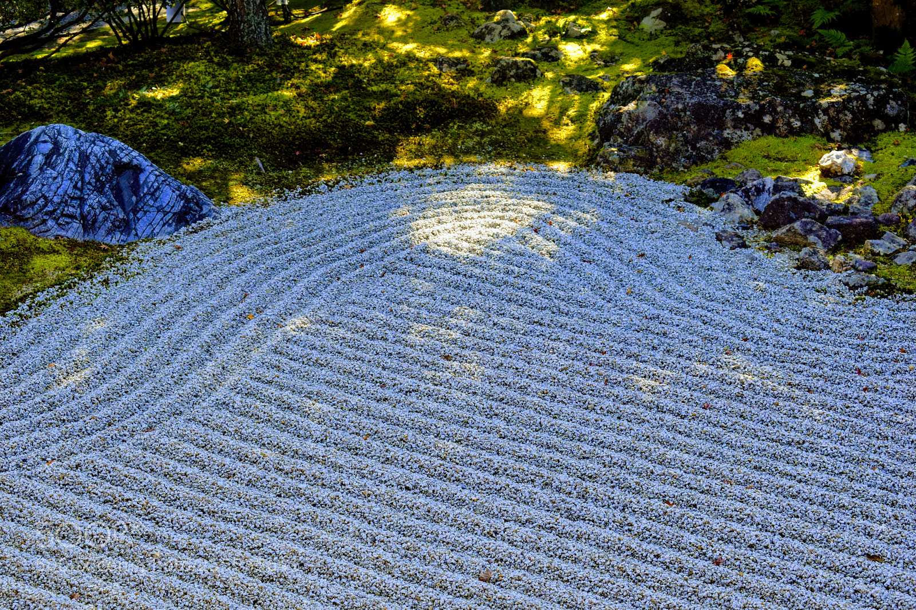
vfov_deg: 16.5
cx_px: 458
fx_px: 2099
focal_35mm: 82
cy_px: 305
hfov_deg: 24.6
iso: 400
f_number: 8
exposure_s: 1/250
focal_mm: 55
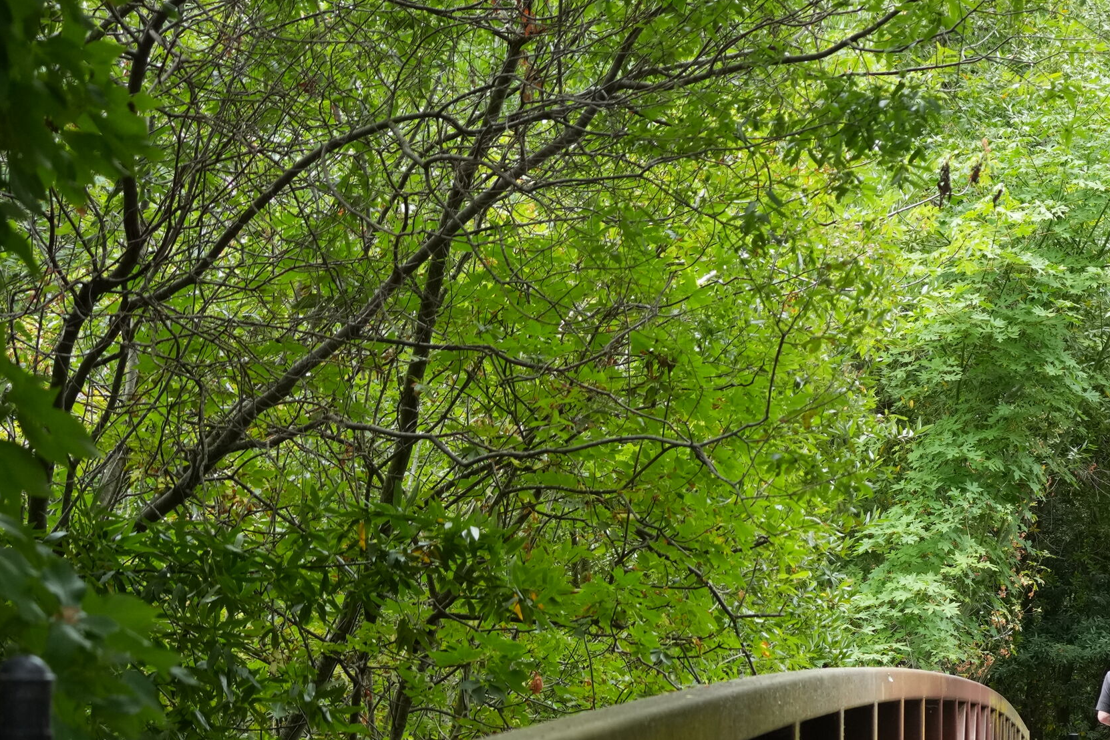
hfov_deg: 15.4
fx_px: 4008
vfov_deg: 10.5
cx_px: 1173
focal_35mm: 130
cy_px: 757
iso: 800
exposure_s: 1/500
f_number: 4.5
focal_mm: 50
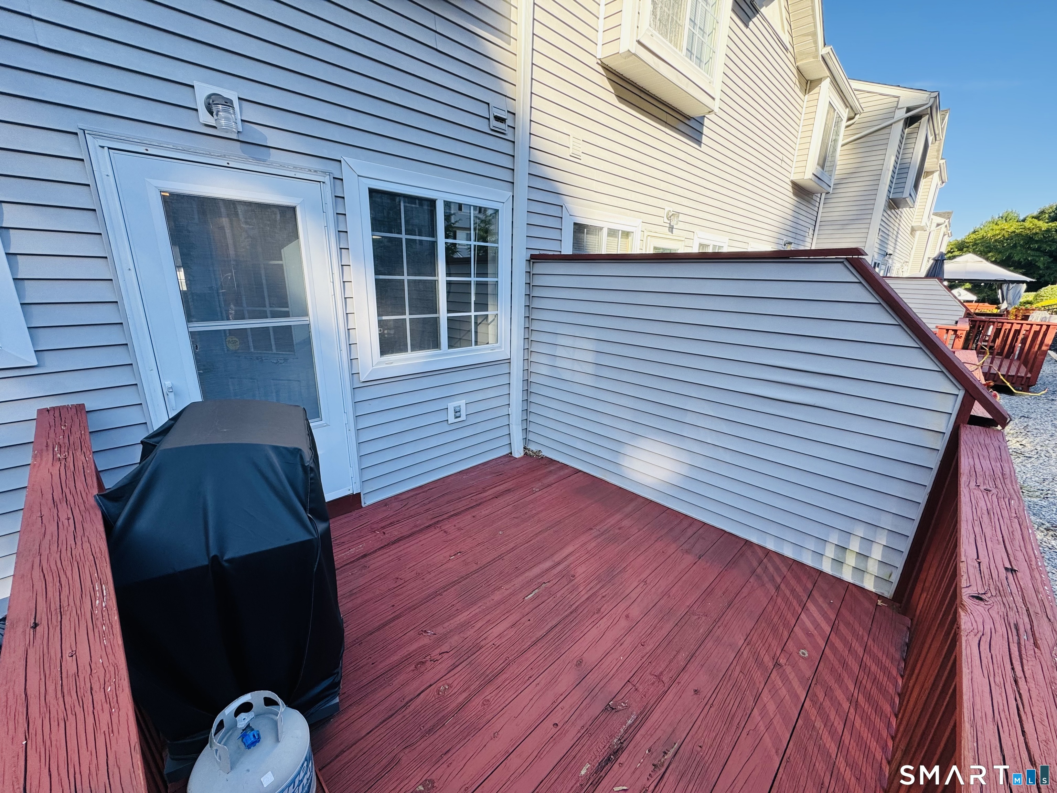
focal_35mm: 14
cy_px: 396
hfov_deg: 102.1
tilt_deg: -15.4
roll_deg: -1.3
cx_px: 528
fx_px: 427
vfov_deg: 85.7
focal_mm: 2.22
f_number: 2.2
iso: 40
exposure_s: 1/245
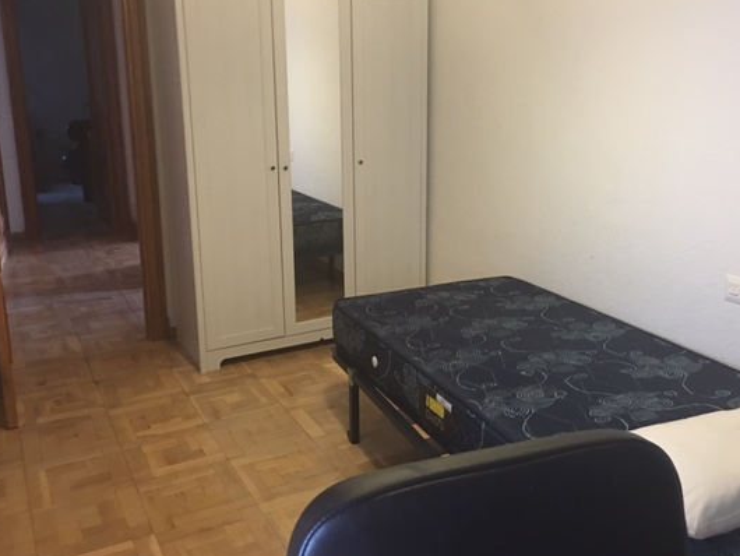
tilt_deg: -12.6
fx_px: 749
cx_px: 405
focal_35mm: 35
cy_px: 240
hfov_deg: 52.5
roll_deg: -0.5
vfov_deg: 40.6
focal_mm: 4.15
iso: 100
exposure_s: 1/4
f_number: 2.2
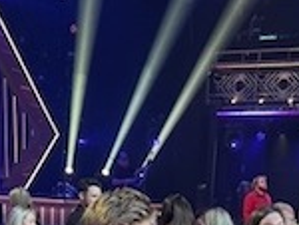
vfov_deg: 16.6
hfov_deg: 24.3
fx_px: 692
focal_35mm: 80
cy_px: 353
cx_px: 185
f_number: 1.78
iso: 250
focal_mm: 6.76
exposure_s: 1/60
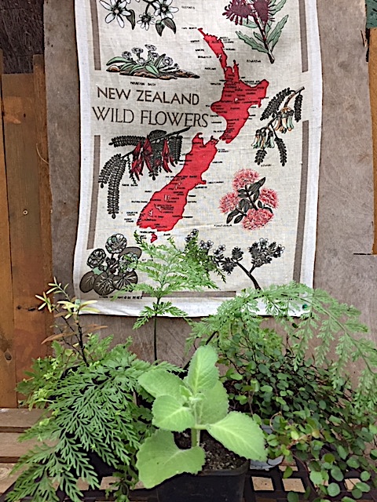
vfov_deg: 61.7
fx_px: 421
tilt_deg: -8.3
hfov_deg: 48.2
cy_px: 251
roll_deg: +1.1
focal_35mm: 29
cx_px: 188
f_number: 2.2
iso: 64
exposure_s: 1/33
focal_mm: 4.15
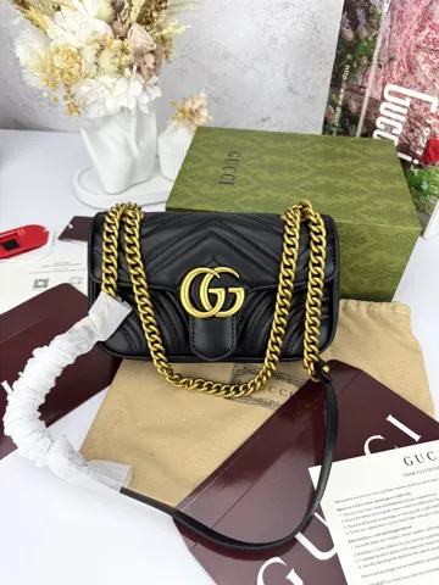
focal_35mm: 24
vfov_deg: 71.6
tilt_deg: -44.4
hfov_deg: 56.8
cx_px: 220
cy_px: 292
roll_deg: -0.8
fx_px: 406
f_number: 1.78
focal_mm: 6.76
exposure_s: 1/549
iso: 80
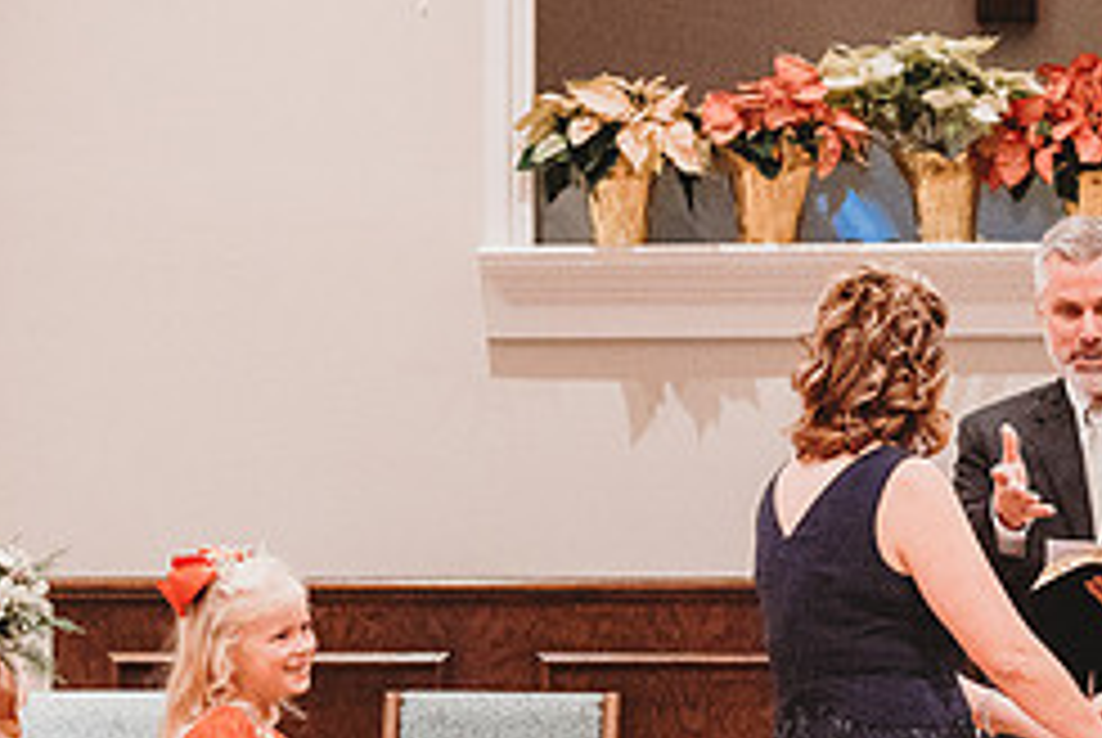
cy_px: 497
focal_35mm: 284
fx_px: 8704
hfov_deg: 7.2
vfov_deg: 4.9
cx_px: 1124
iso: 8000
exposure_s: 1/200
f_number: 4
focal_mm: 120
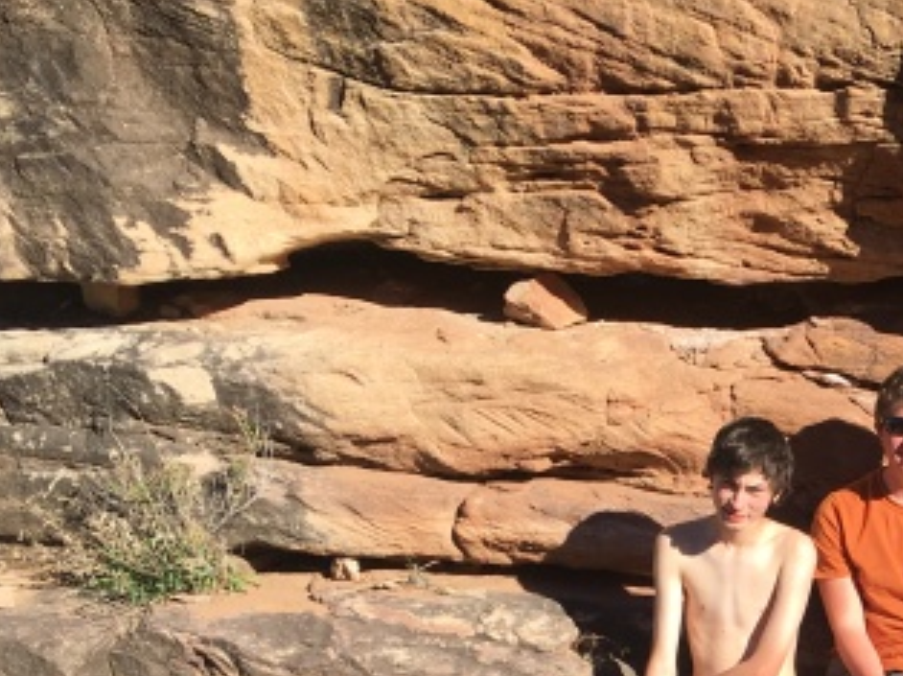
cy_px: 803
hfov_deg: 24.5
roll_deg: +2.6
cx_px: 1004
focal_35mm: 74
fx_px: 1929
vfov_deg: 18.8
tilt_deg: -22.7
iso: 25
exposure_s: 1/1099
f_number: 2.2
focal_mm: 4.15
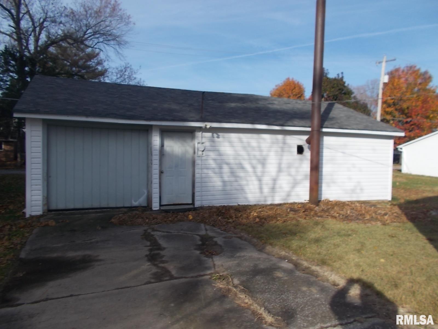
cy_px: 164
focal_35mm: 26
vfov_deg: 53.1
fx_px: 329
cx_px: 219
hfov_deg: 67.3
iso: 80
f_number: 8
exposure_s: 1/160
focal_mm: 4.6
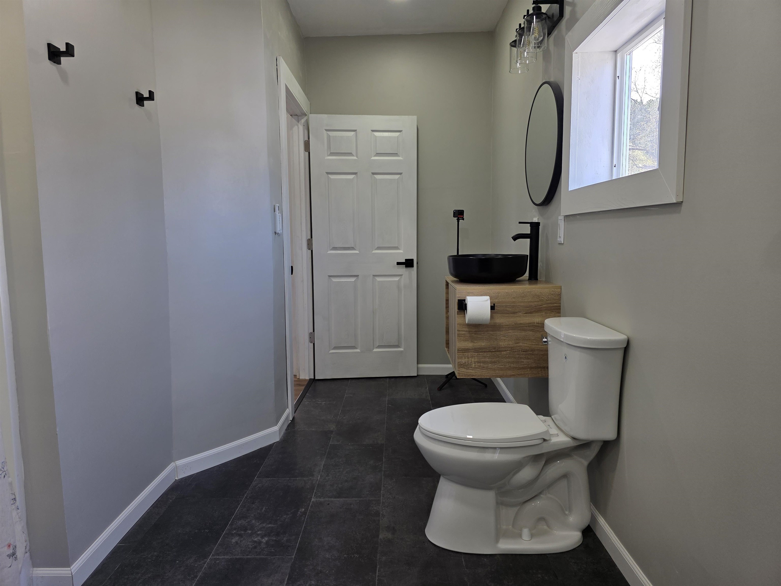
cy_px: 293
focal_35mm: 23
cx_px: 390
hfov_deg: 73.9
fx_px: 519
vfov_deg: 58.9
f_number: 1.7
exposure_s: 1/120
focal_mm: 6.3
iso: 50
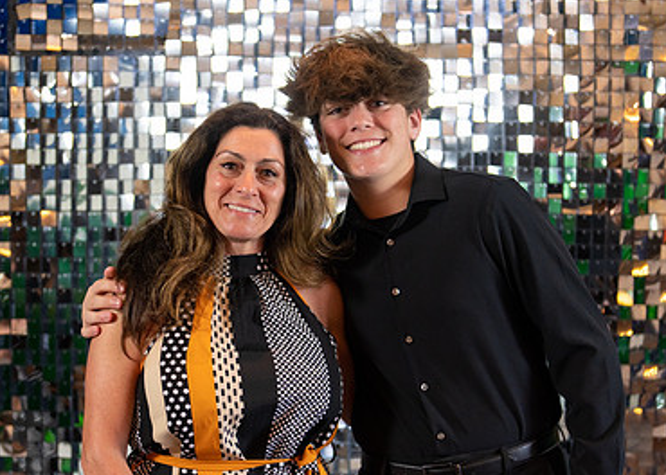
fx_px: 1569
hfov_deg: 24.0
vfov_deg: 17.2
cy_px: 315
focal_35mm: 83
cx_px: 301
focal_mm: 50
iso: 800
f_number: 1.2
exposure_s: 1/320
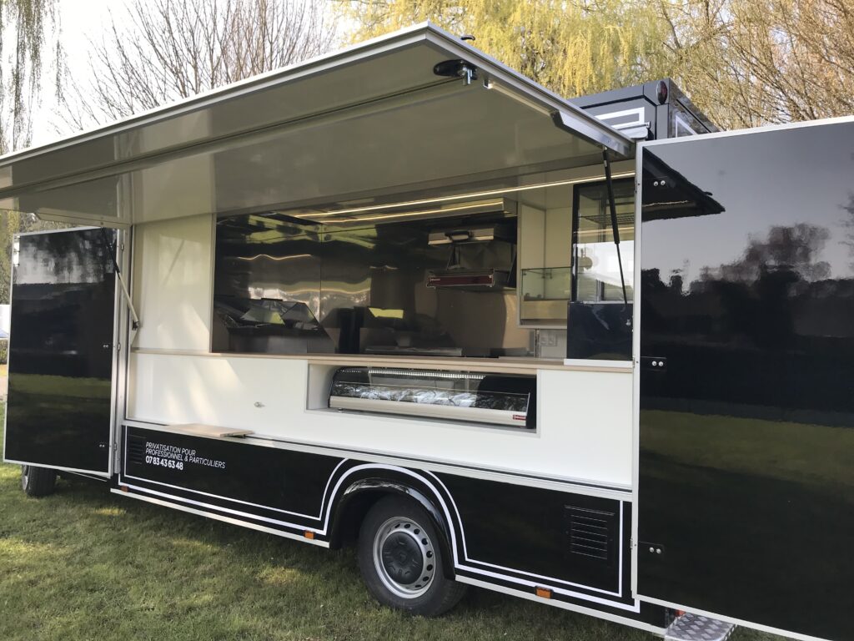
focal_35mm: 28
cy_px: 320
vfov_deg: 49.7
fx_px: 691
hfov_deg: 63.4
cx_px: 427
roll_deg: -1.6
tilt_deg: +2.6
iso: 20
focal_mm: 3.99
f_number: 1.8
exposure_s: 1/587
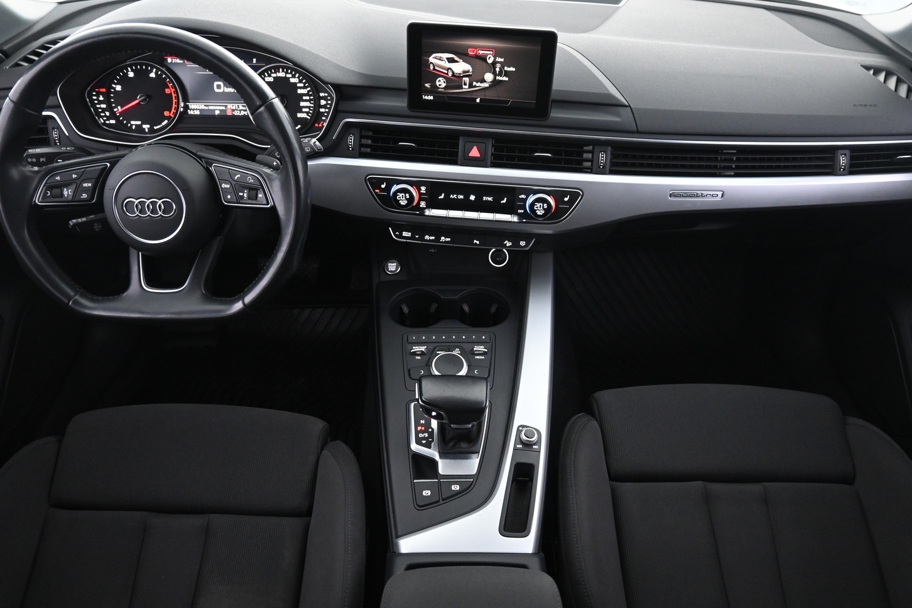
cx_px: 454
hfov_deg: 63.2
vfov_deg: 44.6
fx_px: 742
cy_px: 312
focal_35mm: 29
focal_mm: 17.5
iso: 2500
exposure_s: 1/30
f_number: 3.5
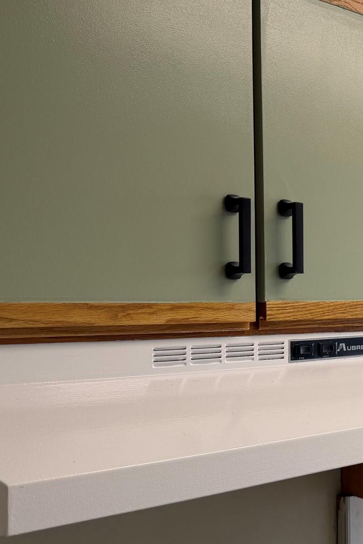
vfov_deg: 40.3
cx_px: 411
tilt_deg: +1.2
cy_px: 287
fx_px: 741
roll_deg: +2.1
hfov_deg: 25.3
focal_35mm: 49
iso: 64
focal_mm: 6.76
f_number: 1.78
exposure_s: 1/143
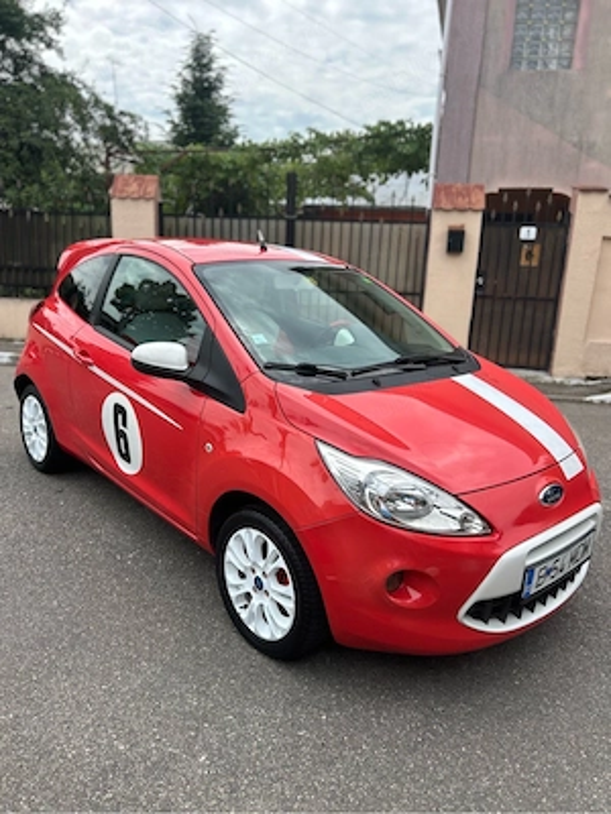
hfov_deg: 53.1
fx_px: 612
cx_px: 306
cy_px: 407
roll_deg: -3.9
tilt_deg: -13.8
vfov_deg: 67.3
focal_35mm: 26
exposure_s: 1/2299
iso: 50
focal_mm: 5.7
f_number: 1.5
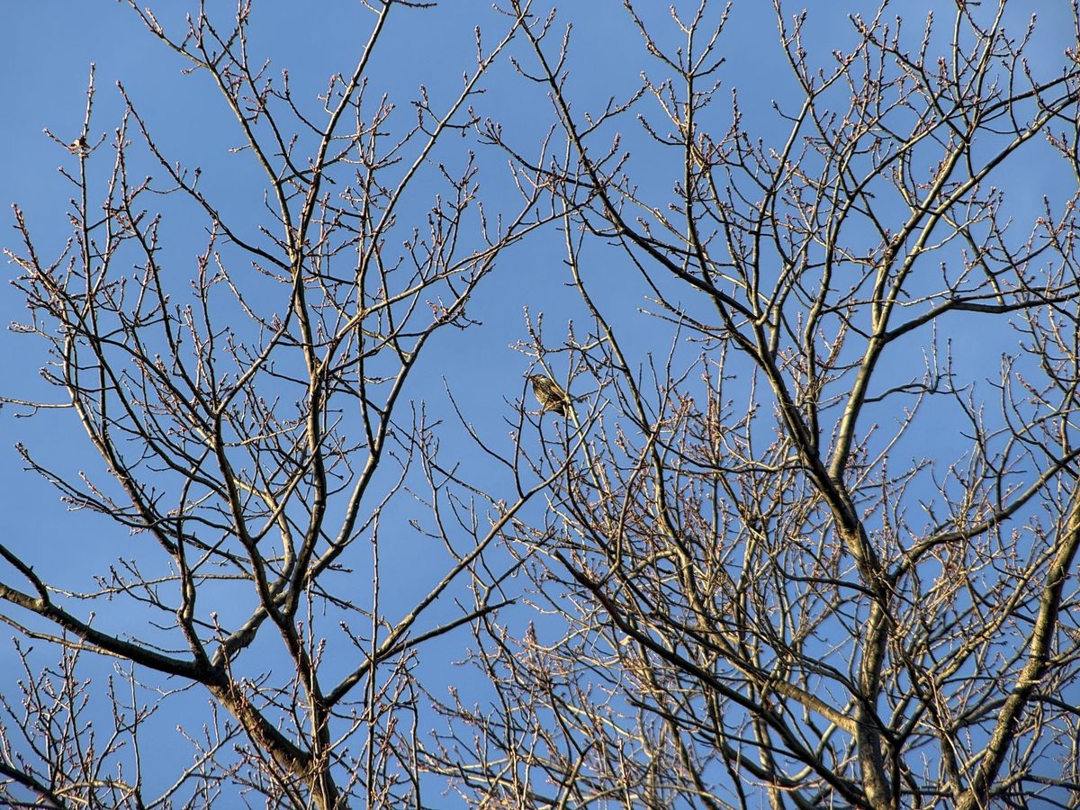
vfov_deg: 12.3
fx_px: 3744
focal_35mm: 120
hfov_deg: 16.4
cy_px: 405
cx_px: 540
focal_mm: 15.66
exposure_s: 1/235
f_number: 2.8
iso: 40
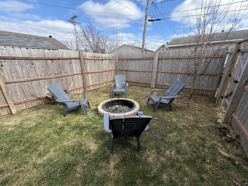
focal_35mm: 14
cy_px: 93
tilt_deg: -17.6
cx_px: 124
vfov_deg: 85.7
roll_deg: +0.4
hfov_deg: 102.1
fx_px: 100
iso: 40
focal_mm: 2.22
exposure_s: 1/679
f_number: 2.2
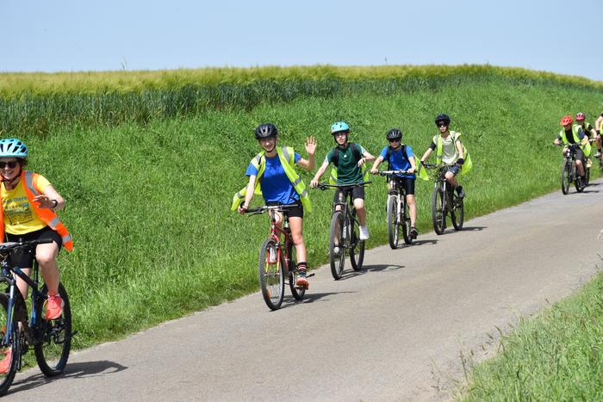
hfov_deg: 16.1
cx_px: 302
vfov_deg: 10.8
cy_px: 201
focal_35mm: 128
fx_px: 2136
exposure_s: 1/400
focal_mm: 85
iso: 200
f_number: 10
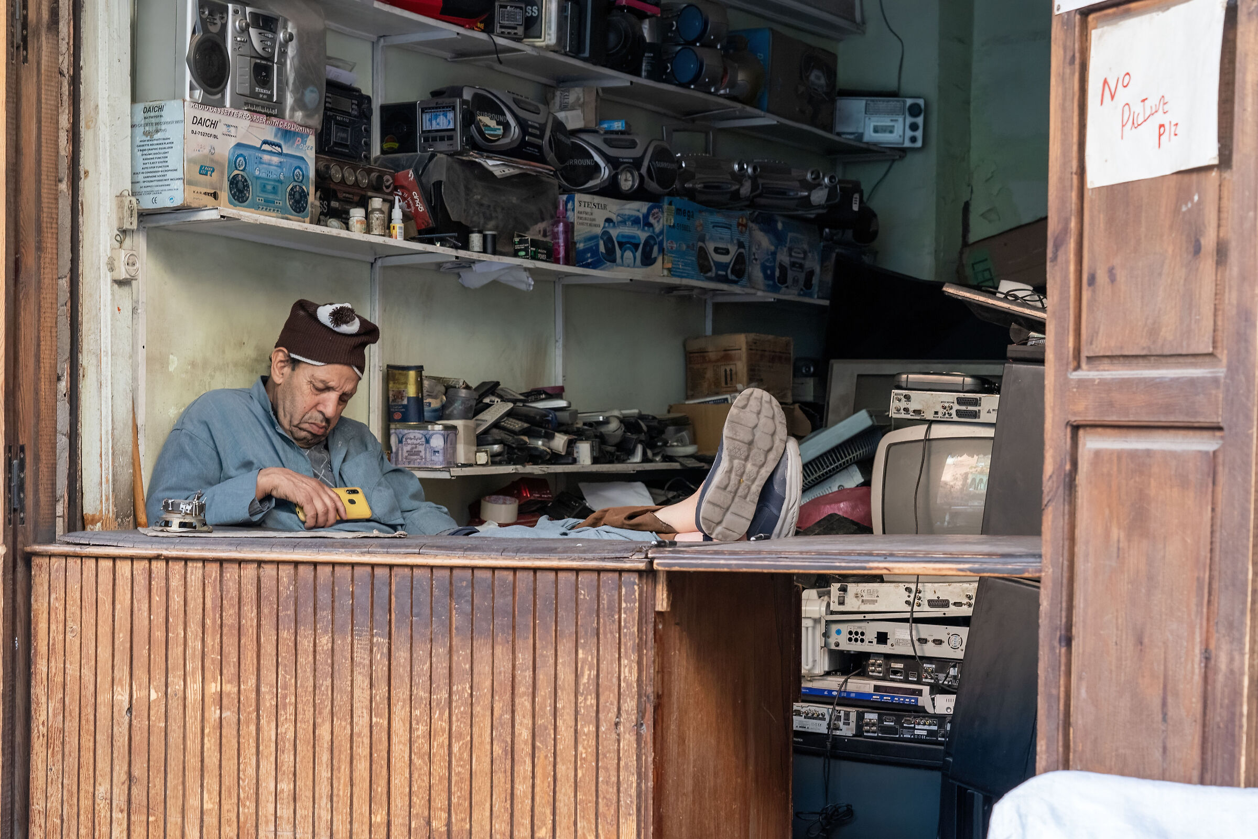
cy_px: 420
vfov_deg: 27.5
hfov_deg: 40.3
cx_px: 629
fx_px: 1712
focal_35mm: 49
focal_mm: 49
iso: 2000
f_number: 5
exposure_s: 1/160
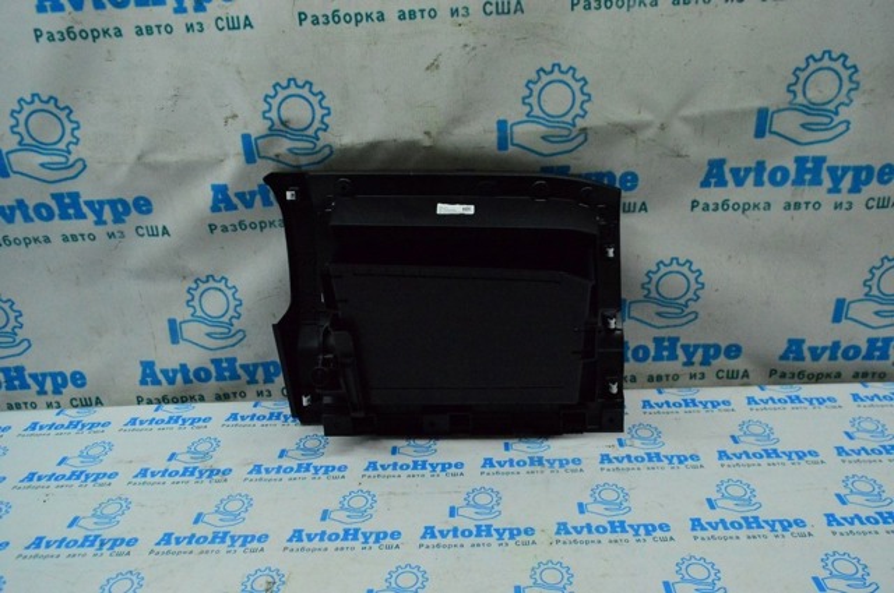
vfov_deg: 47.8
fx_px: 670
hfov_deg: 67.4
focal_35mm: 27
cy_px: 296
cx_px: 447
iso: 6400
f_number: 6.3
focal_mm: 18
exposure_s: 1/800
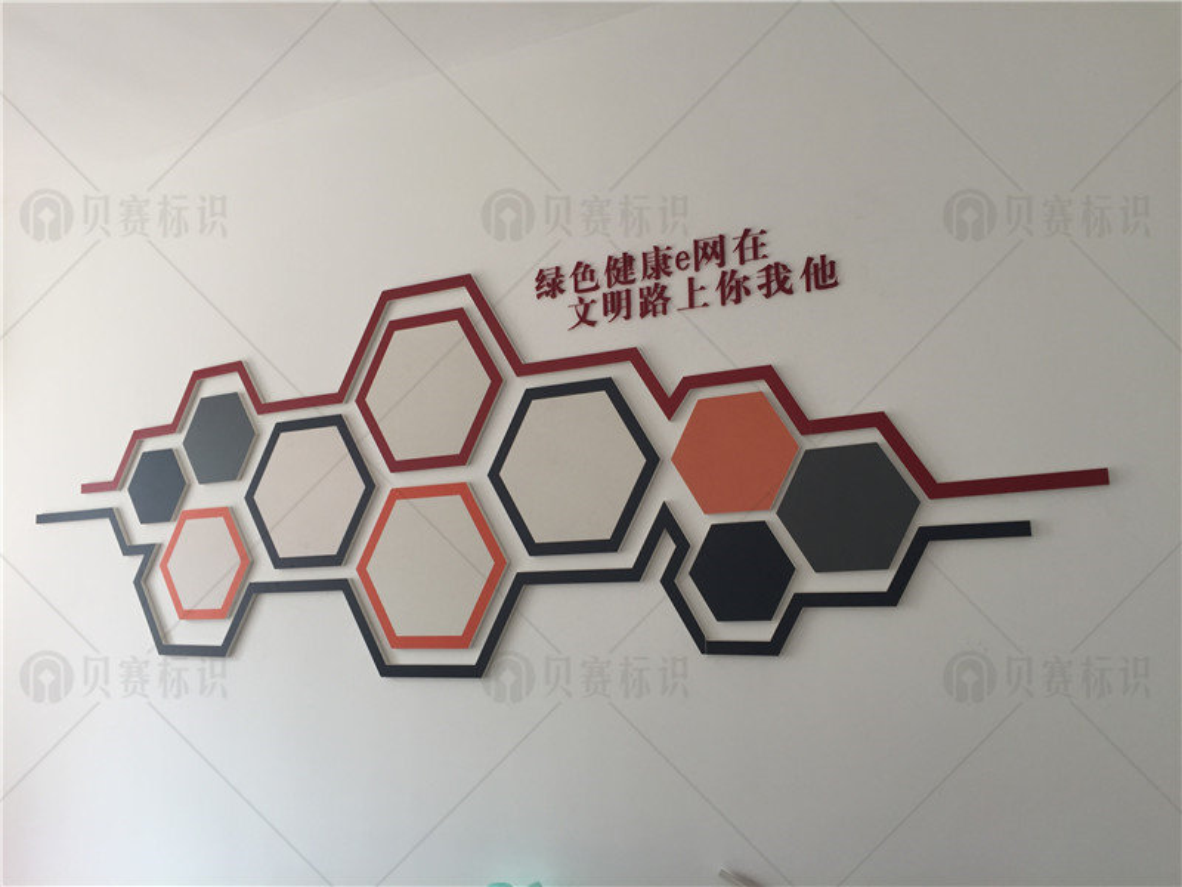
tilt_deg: +8.1
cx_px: 591
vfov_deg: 48.2
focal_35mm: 29
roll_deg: -0.3
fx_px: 990
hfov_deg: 61.7
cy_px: 444
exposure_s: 1/50
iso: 32
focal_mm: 4.15
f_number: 2.2
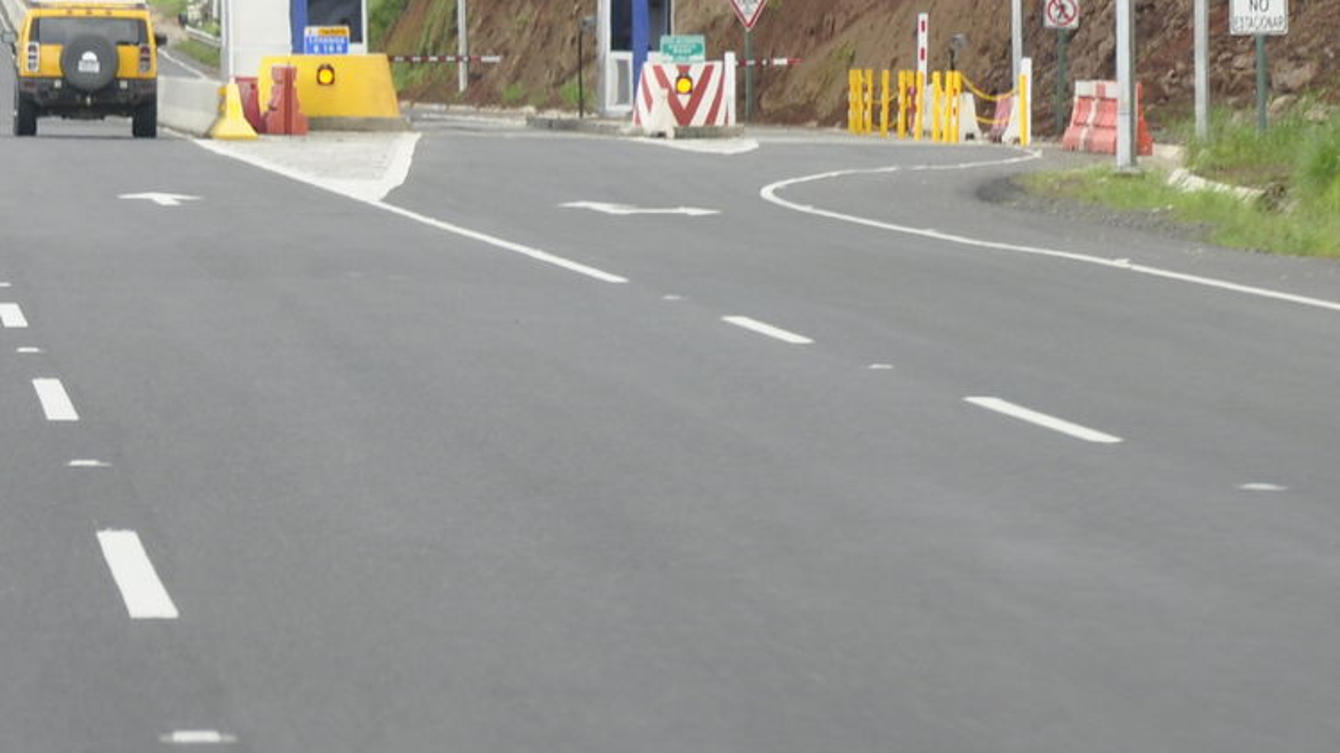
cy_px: -192
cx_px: 558
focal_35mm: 362
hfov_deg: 6.0
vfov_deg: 3.3
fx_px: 12860
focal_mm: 90
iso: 200
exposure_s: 1/100
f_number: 9
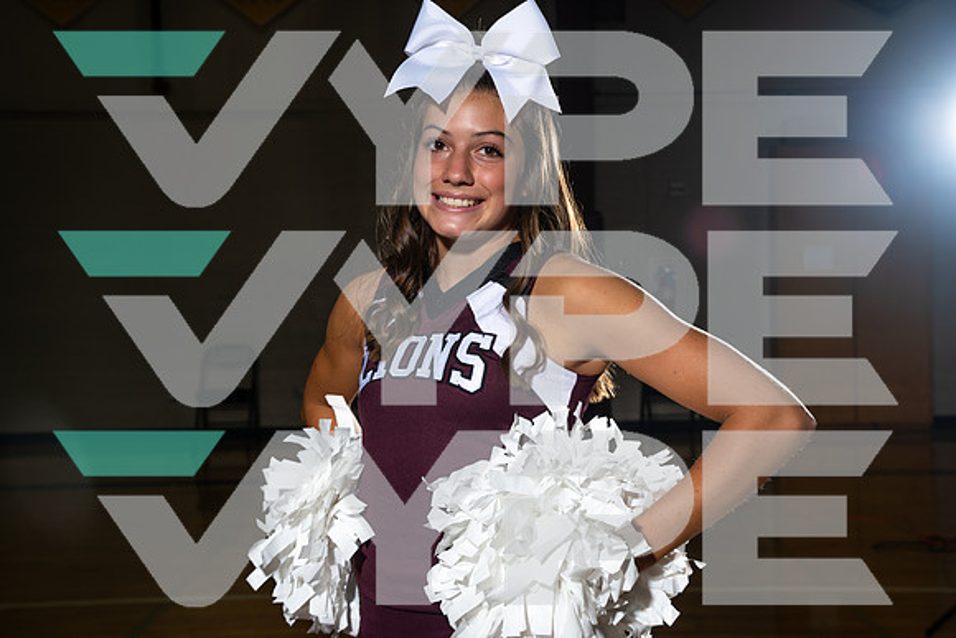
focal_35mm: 49
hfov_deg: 40.3
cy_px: 319
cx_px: 478
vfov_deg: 27.5
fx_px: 1301
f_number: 8
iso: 100
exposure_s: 1/125
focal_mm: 49
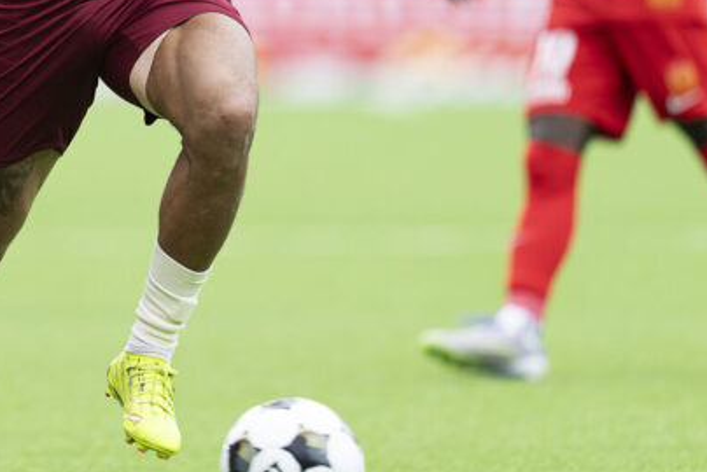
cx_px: -63
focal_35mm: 1013
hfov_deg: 2.0
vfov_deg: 1.4
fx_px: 19908
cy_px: 11
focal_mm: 400
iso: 400
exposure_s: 1/2000
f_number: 2.8
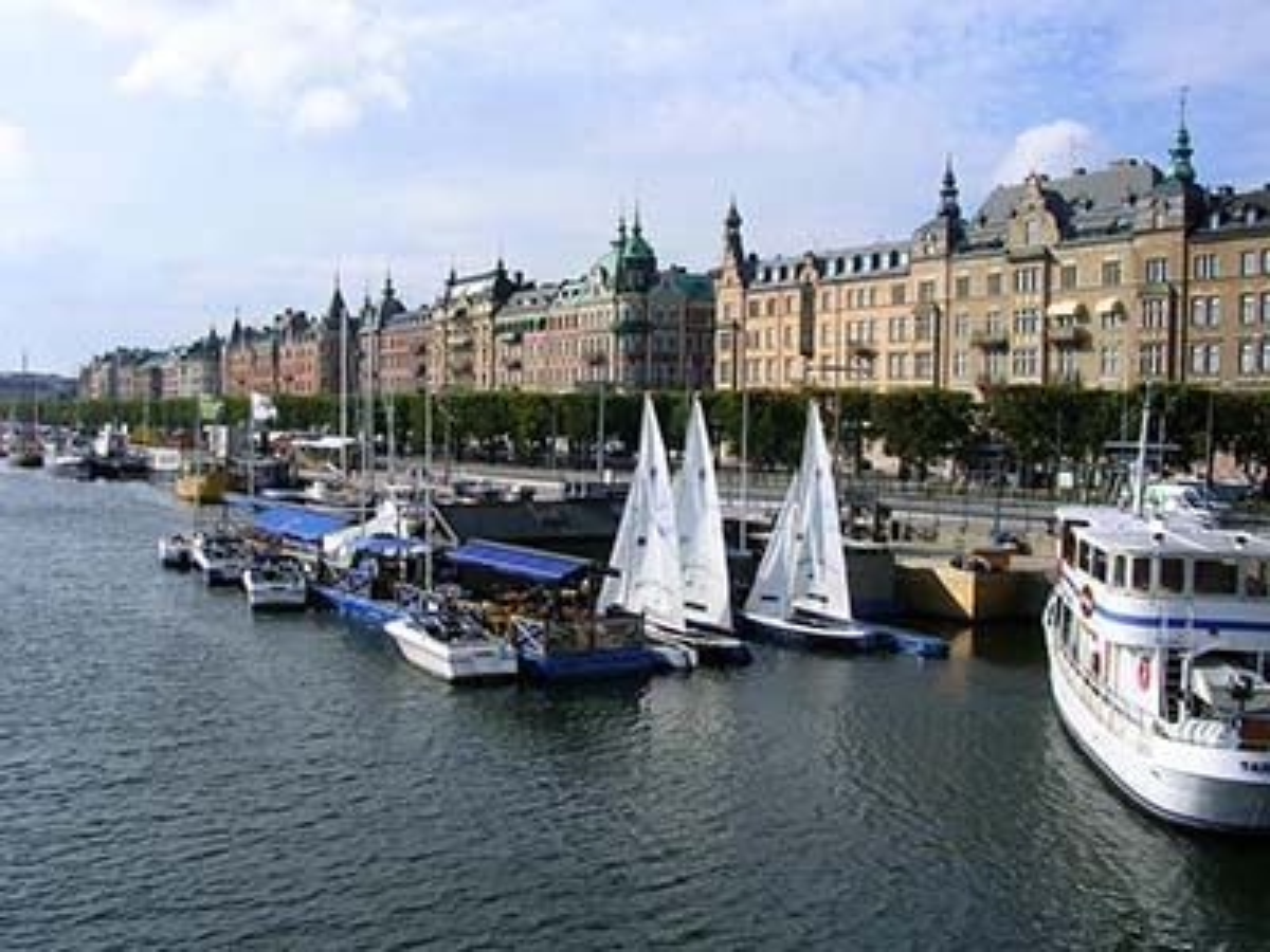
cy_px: 476
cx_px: 635
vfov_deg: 37.7
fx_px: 1394
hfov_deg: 49.0
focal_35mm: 38
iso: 50
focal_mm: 5.8
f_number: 5.6
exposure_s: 1/380
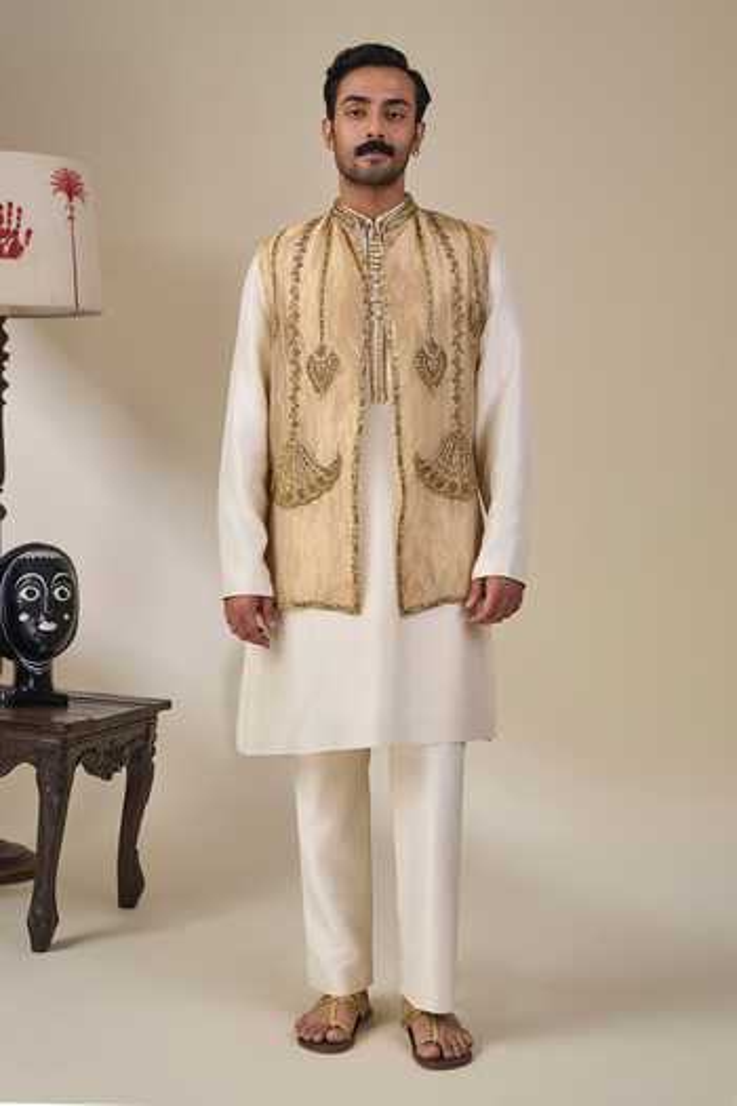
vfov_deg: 41.9
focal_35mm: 47
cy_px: 553
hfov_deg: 28.6
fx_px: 1443
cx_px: 368
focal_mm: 47
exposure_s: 1/160
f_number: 5.6
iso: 250
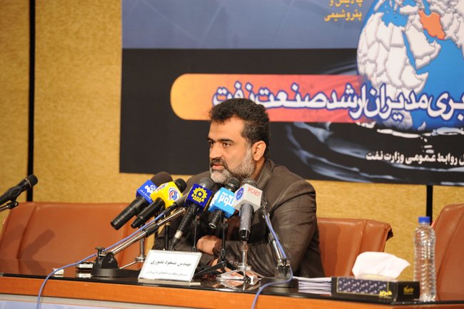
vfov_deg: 6.9
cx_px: 232
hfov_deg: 10.3
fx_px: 2577
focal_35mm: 200
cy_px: 154
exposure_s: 1/80
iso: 2500
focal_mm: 200
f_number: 4
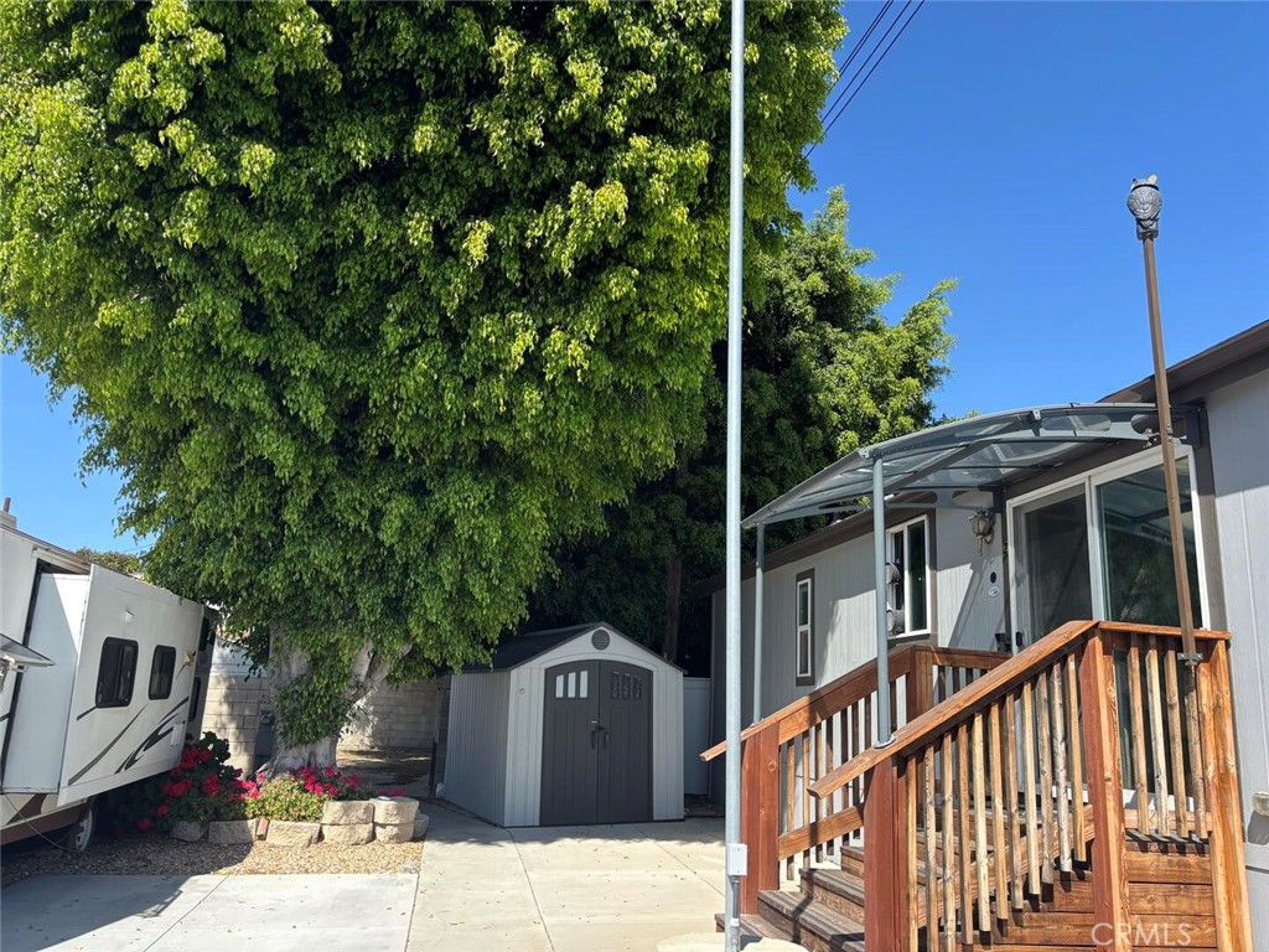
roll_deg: -3.4
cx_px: 634
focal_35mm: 26
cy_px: 476
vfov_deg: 53.1
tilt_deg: +13.8
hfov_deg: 67.3
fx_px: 953
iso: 50
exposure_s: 1/1178
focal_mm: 5.96
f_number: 1.6
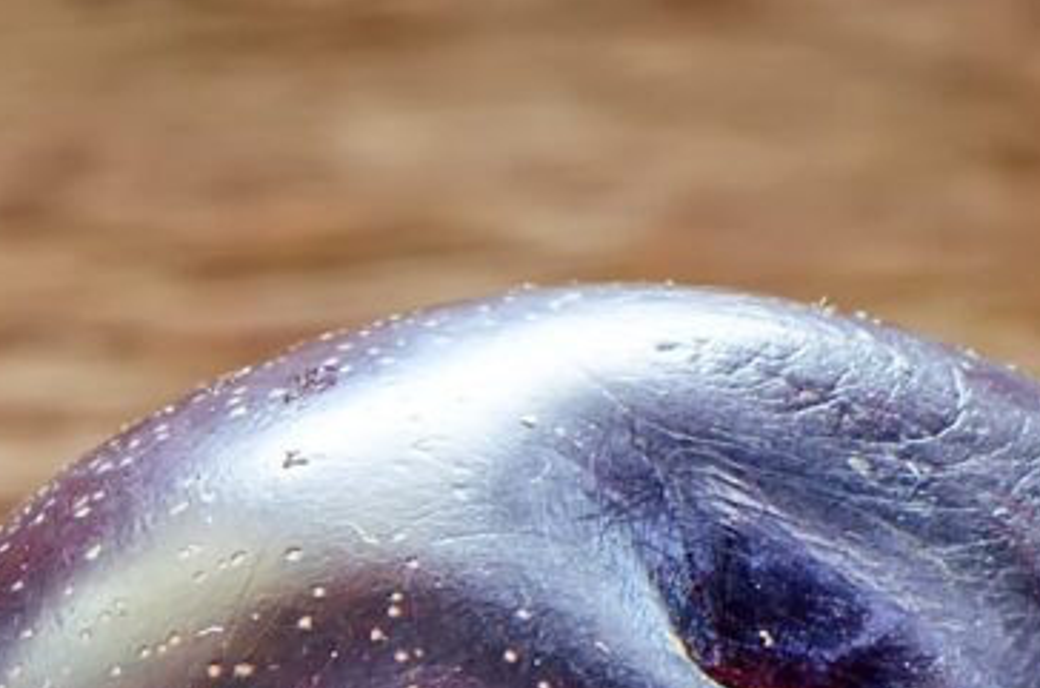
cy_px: 1896
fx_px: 15220
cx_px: -977
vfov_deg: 2.6
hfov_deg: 3.9
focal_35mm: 528
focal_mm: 50
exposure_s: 1
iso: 100
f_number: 9
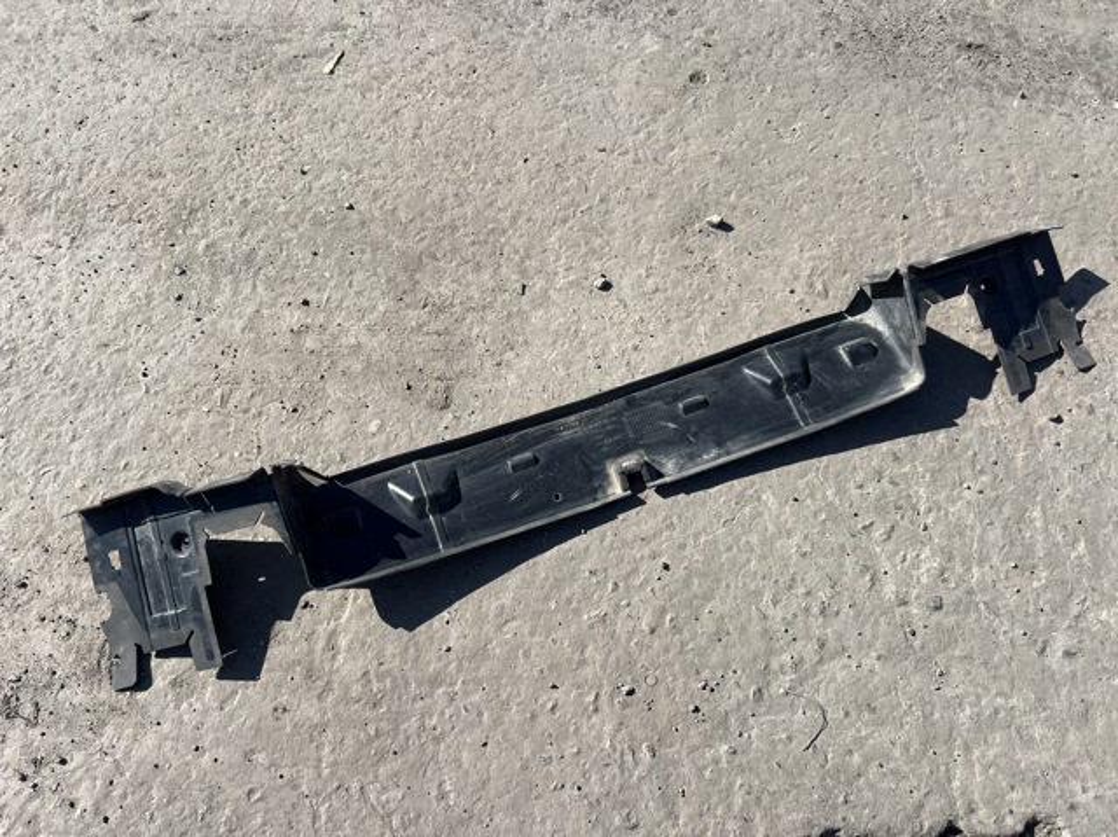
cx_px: 559
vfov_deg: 53.0
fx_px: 839
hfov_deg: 67.3
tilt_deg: -68.9
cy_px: 418
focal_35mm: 26
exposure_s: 1/3077
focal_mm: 5.7
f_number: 1.5
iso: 50
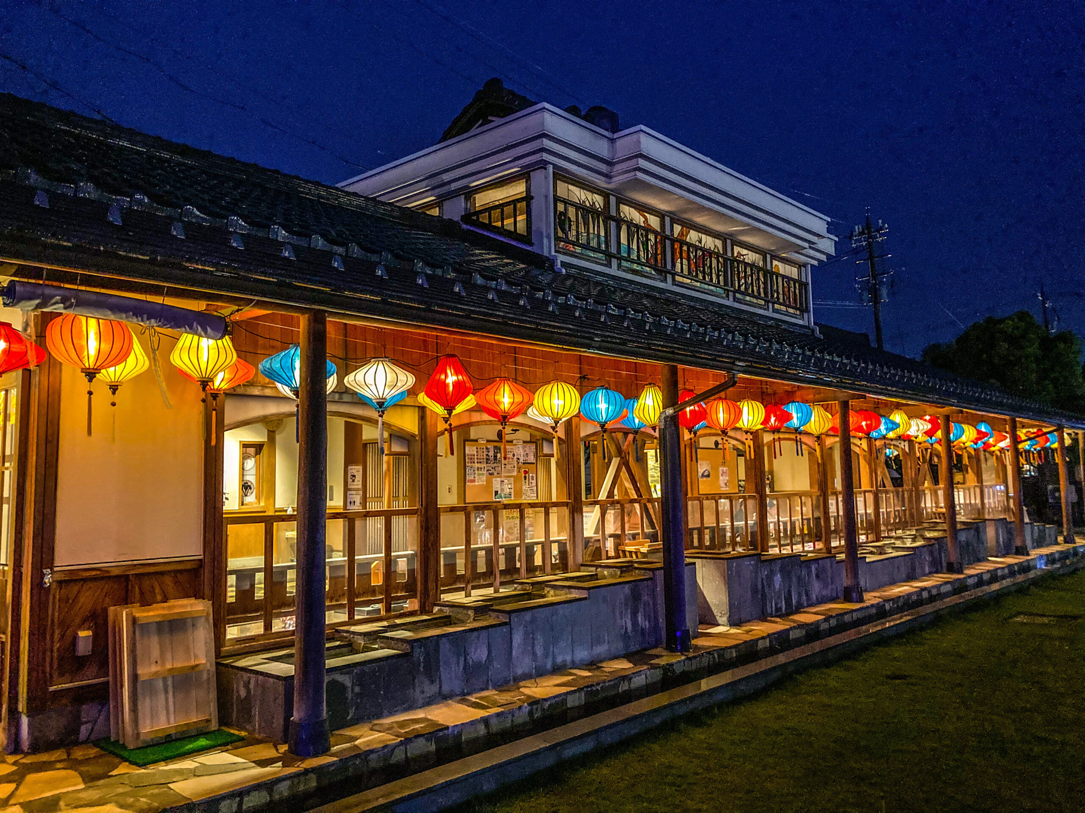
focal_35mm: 28
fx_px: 878
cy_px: 406
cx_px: 542
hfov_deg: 63.4
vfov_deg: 49.7
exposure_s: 1/24
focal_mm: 4
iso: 640
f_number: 1.8
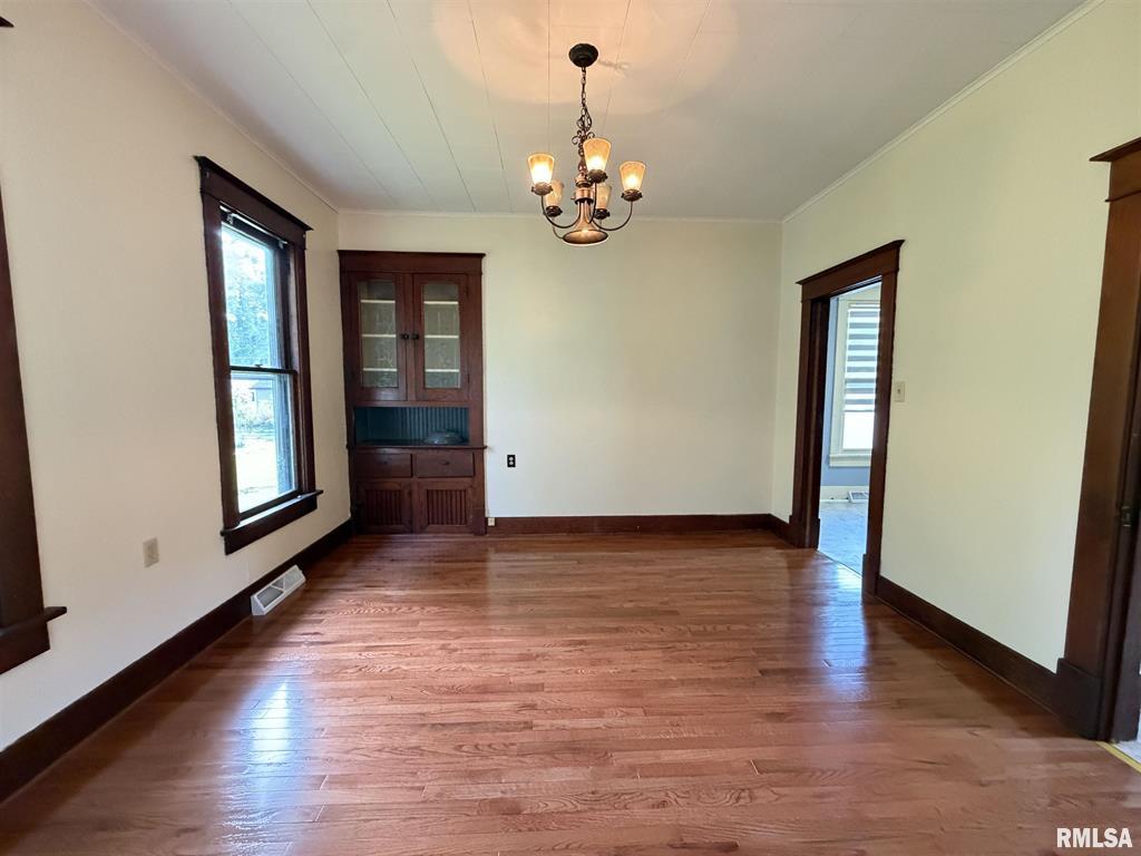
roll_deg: +0.0
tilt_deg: -4.8
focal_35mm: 14
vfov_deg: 85.7
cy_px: 428
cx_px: 570
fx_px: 461
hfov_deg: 102.1
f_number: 2.2
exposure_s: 1/60
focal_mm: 2.22
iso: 800
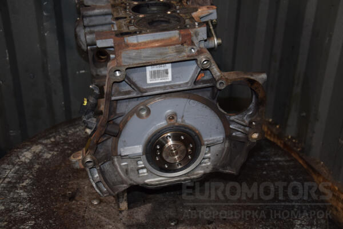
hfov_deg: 38.9
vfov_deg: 26.5
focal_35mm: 51
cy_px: 114
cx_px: 172
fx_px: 486
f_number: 5
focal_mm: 34
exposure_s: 1/60
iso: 800
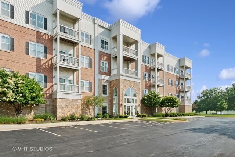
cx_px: 118
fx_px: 157
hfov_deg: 73.7
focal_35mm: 24
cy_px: 78
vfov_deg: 53.2
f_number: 8
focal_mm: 16
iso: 200
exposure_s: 1/320
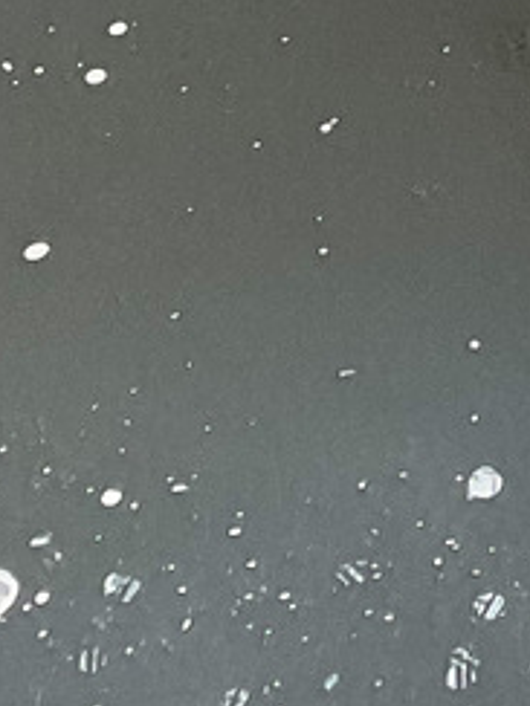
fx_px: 3879
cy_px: -1490
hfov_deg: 7.6
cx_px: 912
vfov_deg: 8.5
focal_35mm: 190
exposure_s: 1/120
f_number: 1.8
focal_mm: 3
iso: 50
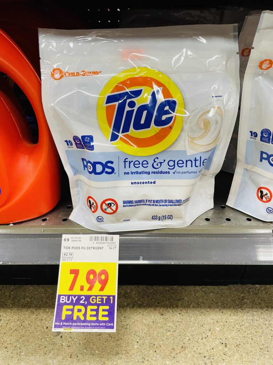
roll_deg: +0.5
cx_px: 136
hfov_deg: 53.1
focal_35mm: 26
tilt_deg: -33.7
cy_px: 182
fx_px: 273
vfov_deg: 67.3
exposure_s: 1/63
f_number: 1.6
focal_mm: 4.2
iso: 100
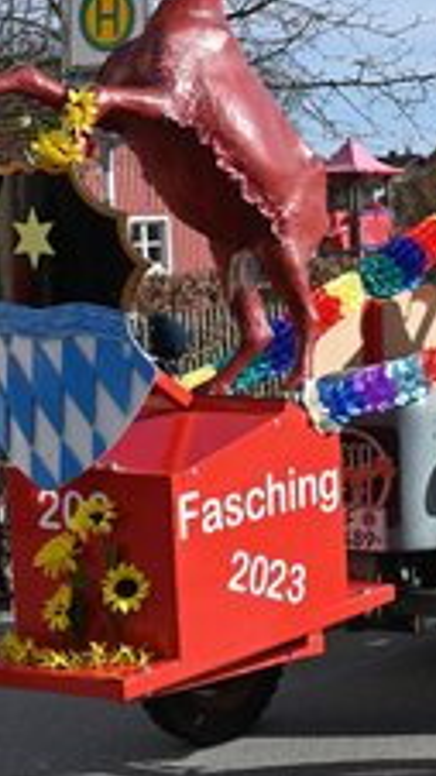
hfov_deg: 11.5
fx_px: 2057
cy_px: 330
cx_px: 683
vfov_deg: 21.3
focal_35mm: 100
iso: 1000
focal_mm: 54
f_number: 16
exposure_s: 1/1000
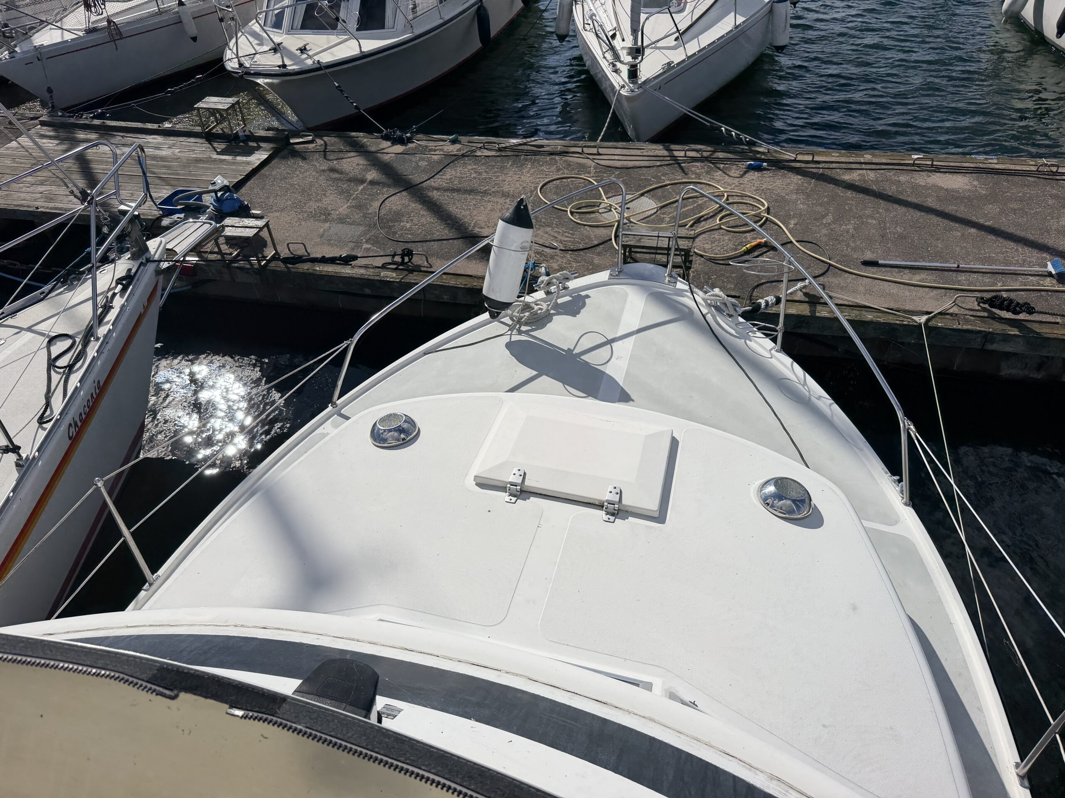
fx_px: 738
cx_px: 532
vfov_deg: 56.8
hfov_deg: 71.6
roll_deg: +4.0
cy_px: 399
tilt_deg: -39.6
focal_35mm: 24
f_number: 1.78
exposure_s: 1/17544
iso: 80
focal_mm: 6.76
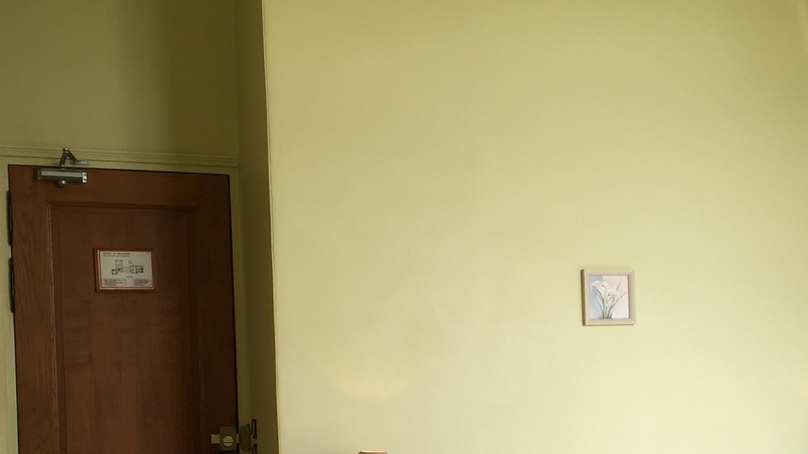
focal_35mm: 59
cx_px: 553
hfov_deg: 35.0
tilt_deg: -2.2
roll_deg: +1.9
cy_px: 417
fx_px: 1264
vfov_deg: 20.0
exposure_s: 1/100
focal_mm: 4.15
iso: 32
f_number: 2.2
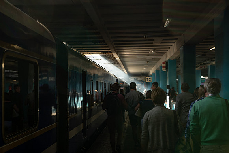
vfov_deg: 24.2
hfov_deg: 35.6
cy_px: 76
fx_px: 356
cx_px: 114
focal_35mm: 56
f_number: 6.3
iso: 320
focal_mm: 56
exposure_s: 1/100
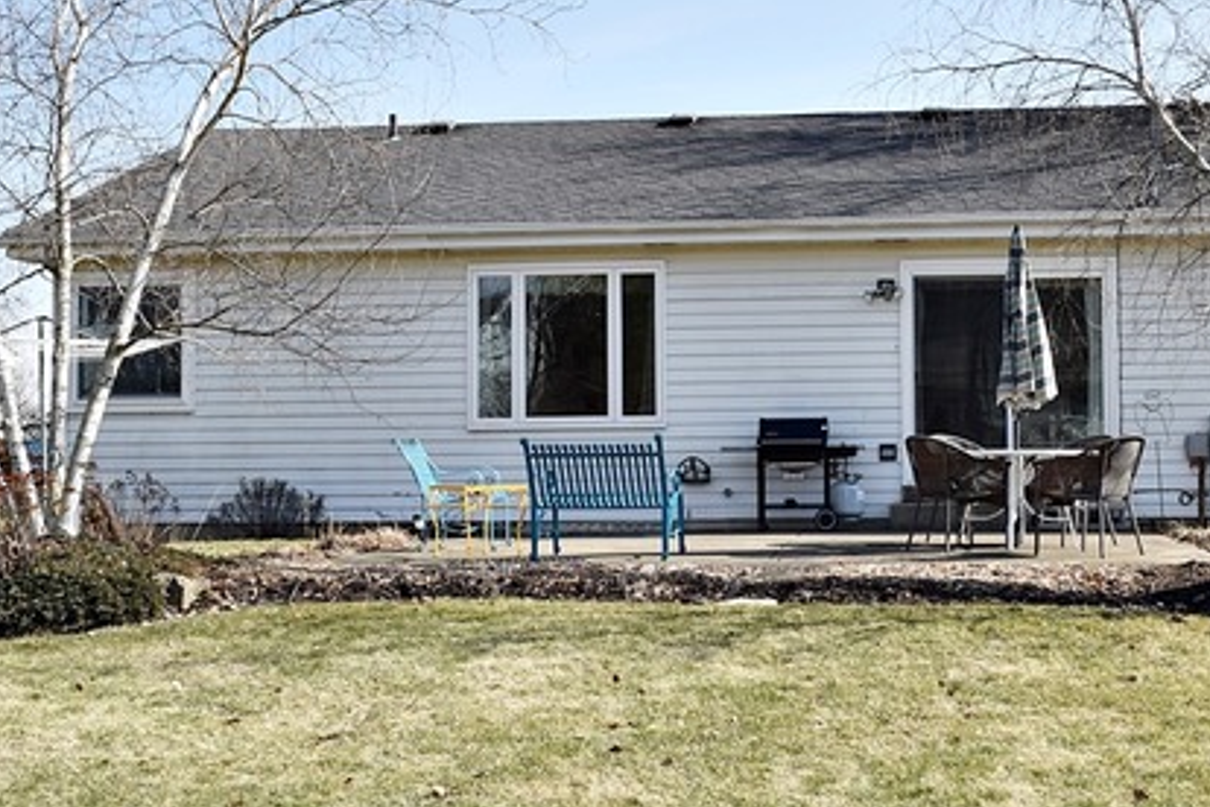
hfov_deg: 38.6
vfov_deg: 26.5
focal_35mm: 51
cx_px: 777
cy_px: 408
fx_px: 1714
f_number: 10
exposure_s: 1/200
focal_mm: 22
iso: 100
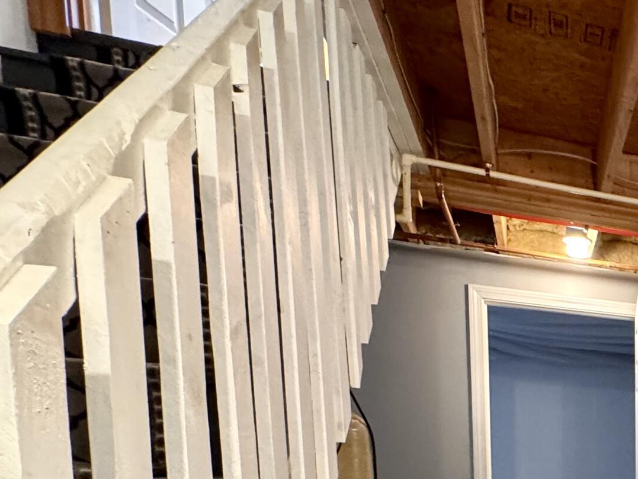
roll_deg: -2.0
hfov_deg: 33.2
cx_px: 854
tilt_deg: -6.3
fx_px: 719
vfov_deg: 31.5
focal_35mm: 39
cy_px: 561
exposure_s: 1/60
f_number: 2.2
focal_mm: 2.22
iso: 400
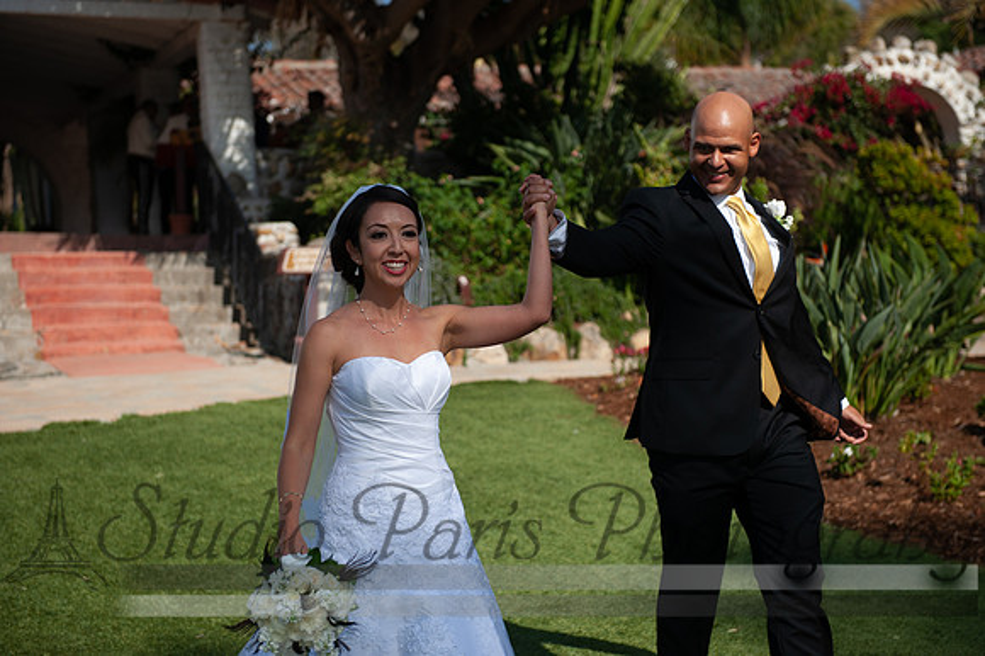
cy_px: 328
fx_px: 1914
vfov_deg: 19.4
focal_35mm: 70
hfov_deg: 28.9
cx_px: 492
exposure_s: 1/4000
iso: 200
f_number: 3.5
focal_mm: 70
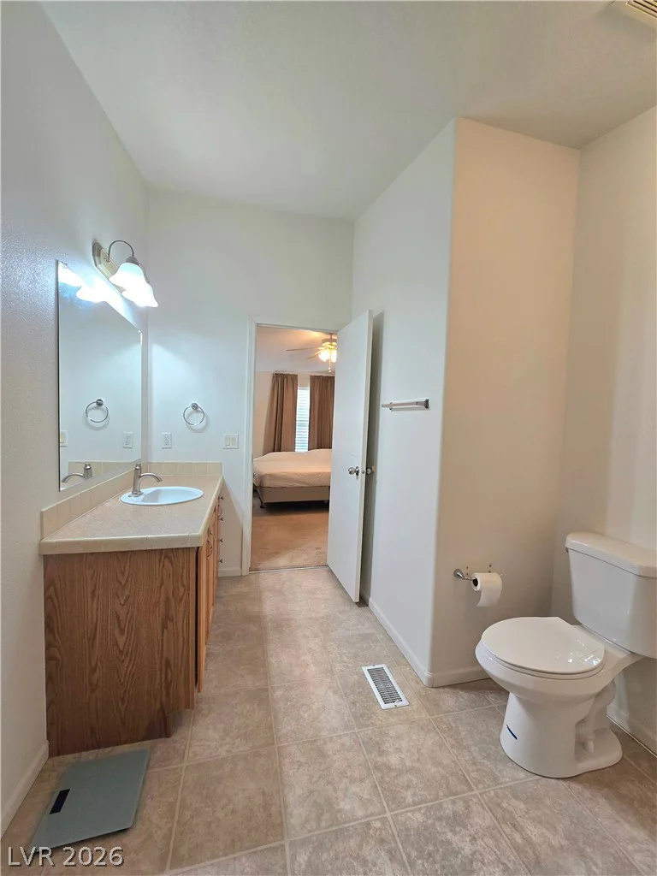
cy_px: 438
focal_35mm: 13
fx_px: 329
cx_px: 328
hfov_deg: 89.9
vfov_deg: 106.2
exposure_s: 1/60.2
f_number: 2.2
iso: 50
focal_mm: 2.2
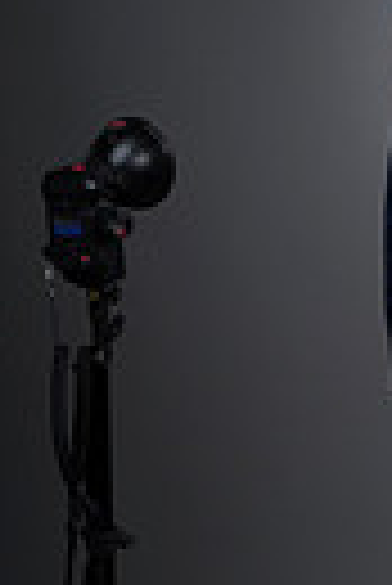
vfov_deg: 7.4
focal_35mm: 277
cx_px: 622
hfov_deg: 4.9
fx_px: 4512
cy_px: 306
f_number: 5.6
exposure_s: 1/250
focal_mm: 80
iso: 160
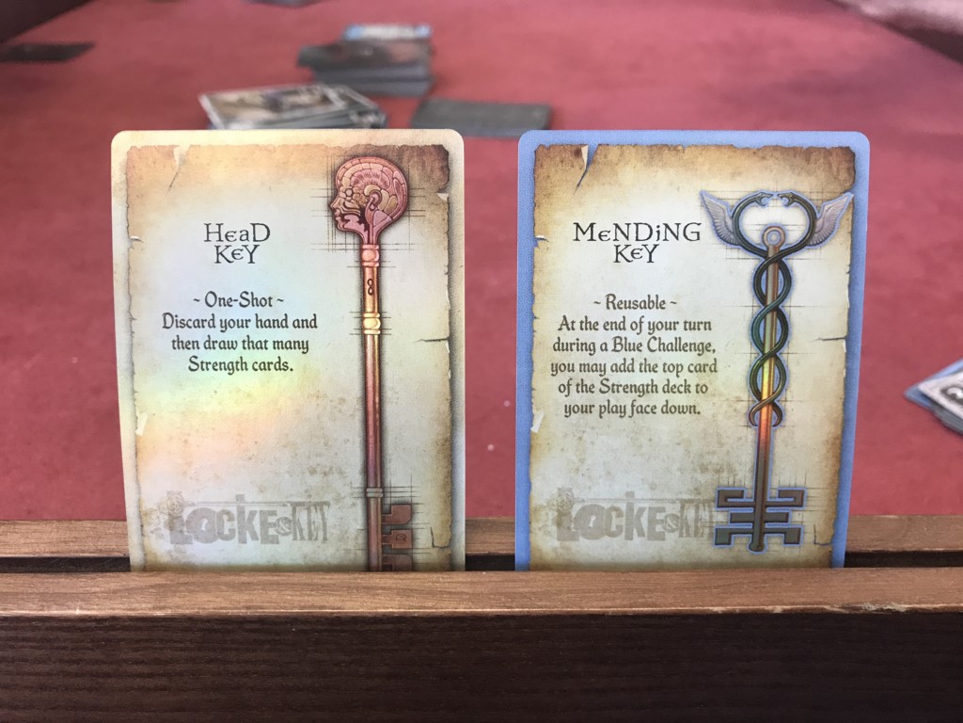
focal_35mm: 28
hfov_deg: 63.4
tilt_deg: -33.1
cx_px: 482
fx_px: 779
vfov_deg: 49.7
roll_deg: +0.0
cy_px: 362
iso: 32
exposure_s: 1/33
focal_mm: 3.99
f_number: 1.8
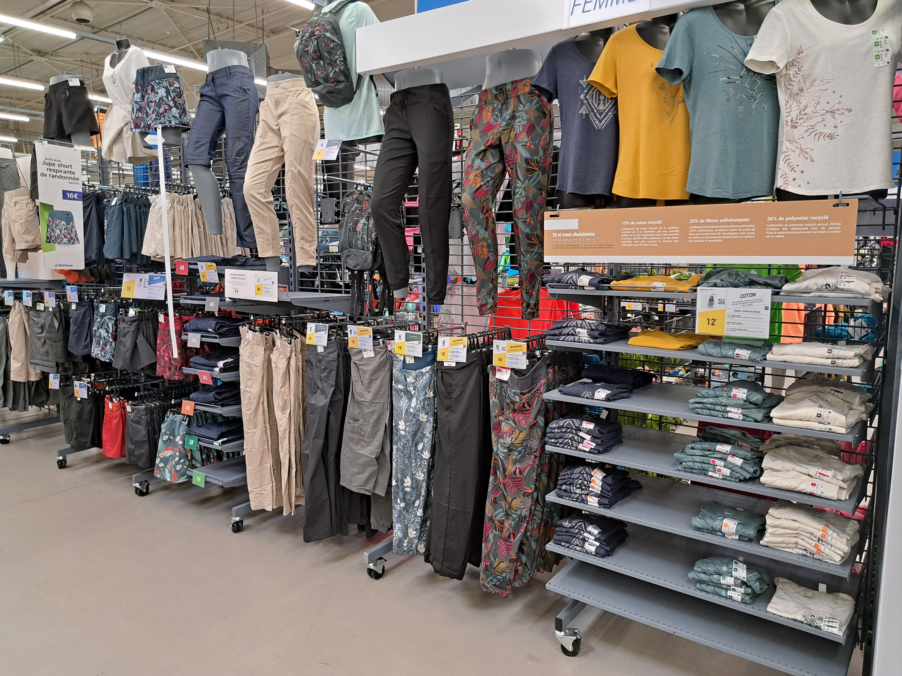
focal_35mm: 24
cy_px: 338
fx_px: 625
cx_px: 451
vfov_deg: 56.8
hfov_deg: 71.6
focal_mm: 5.23
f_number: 1.8
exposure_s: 1/50
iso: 125
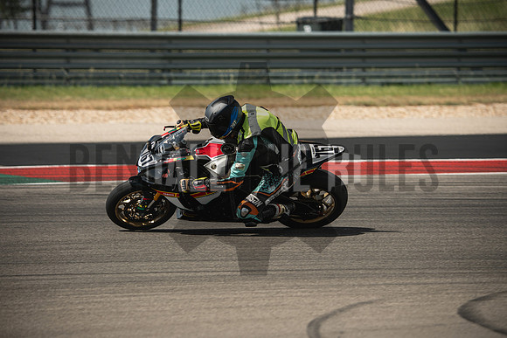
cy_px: 169
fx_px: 4226
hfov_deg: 6.9
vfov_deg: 4.6
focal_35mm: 300
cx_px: 254
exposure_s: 1/1600
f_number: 2.8
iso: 160
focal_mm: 200
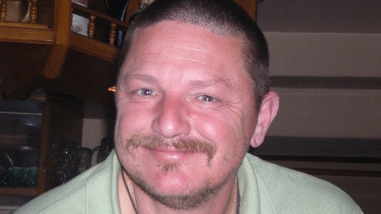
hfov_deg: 18.6
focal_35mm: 115
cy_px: 127
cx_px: 191
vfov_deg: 10.5
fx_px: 1162
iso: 353
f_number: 5.7
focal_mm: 17.3
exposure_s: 1/120
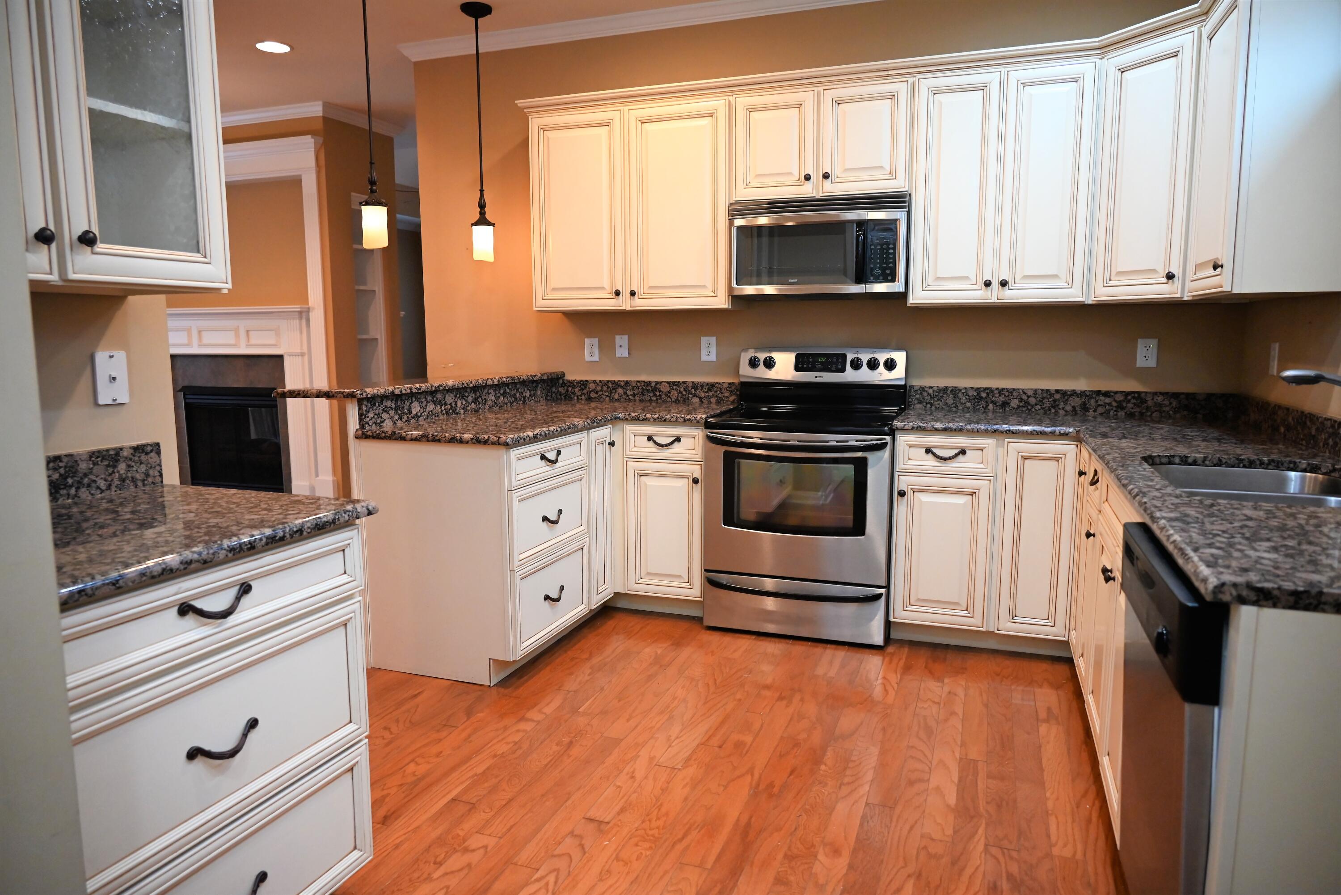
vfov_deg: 53.2
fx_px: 894
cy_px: 448
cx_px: 670
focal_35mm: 24
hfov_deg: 73.7
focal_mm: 24
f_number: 4
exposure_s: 1/125
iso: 2000
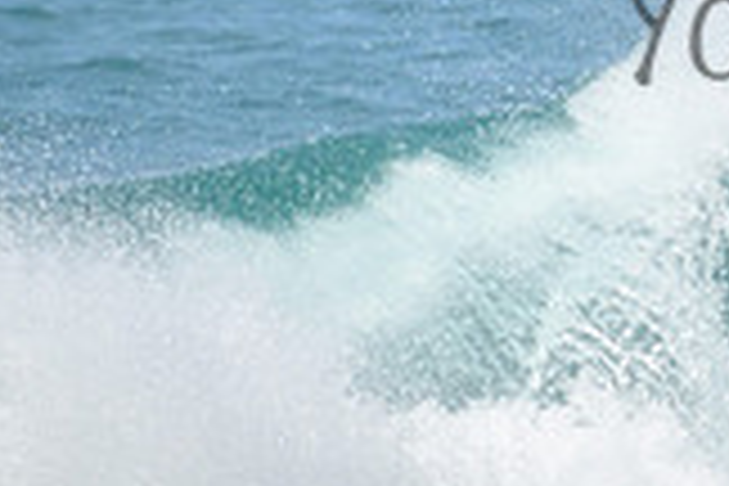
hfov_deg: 0.7
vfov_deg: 0.5
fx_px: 58052
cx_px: 1080
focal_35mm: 2867
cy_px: -25
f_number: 11
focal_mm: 800
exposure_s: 1/2000
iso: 800
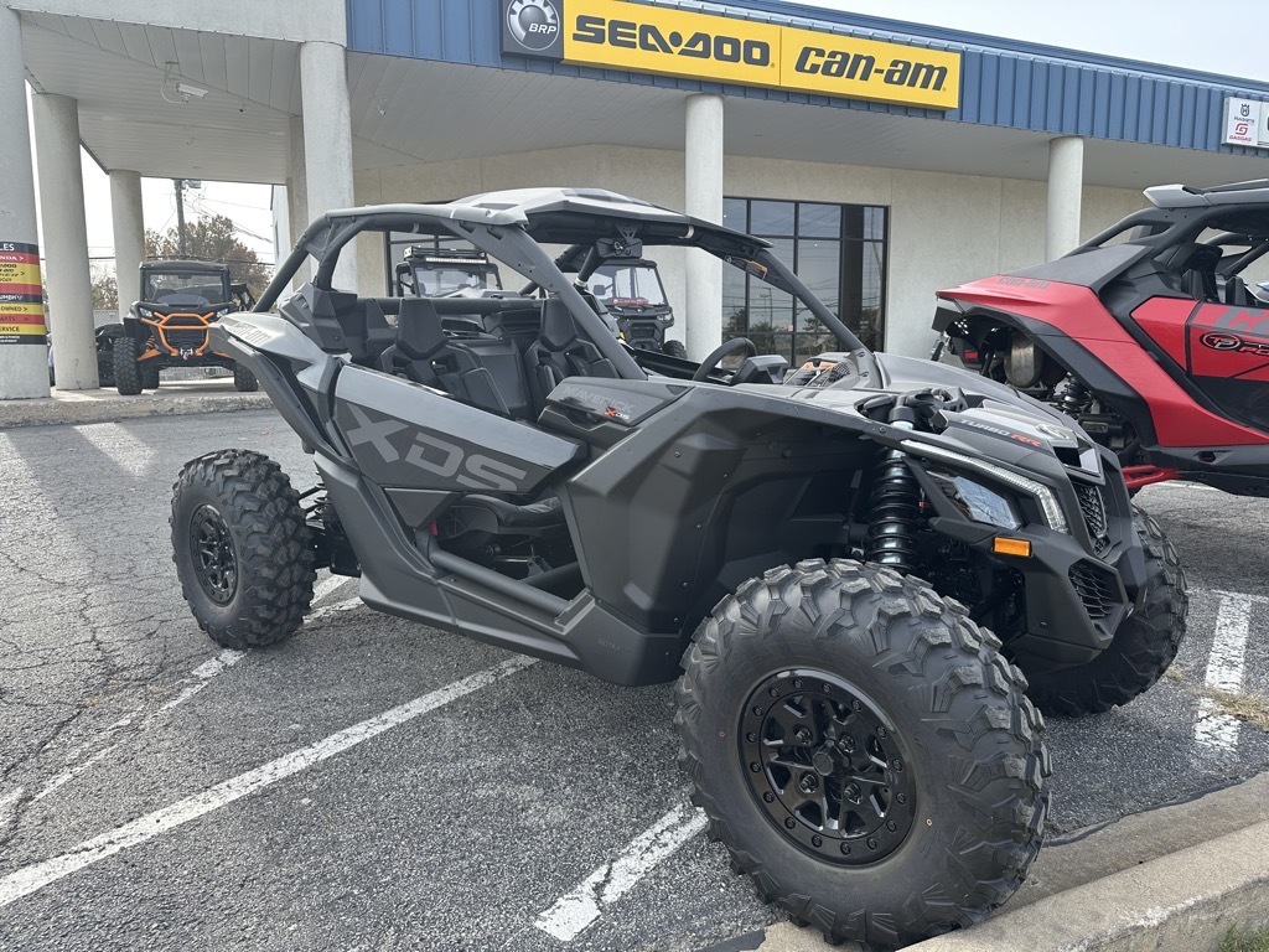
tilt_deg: -6.3
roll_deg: -0.6
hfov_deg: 71.6
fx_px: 880
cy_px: 476
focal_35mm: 24
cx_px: 634
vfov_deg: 56.8
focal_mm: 6.86
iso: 80
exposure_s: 1/1095
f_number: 1.78
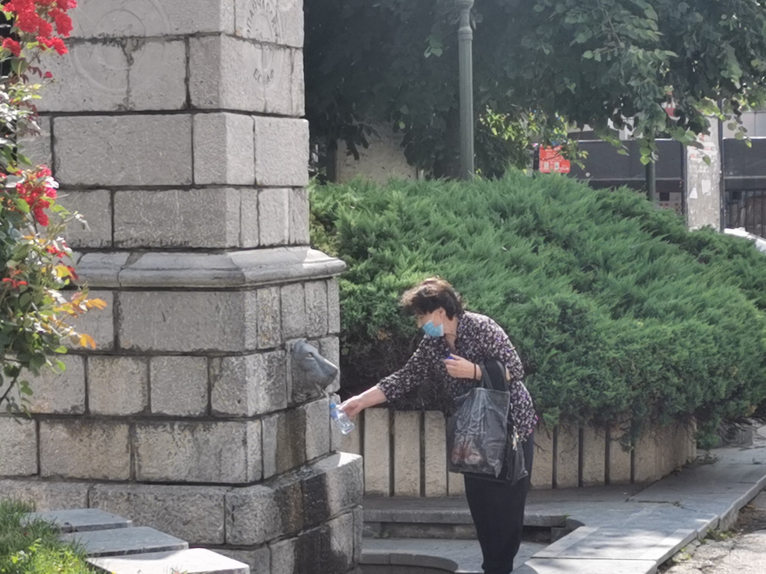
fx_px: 2124
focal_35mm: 96
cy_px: 317
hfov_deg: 20.4
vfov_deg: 15.4
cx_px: 416
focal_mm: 5.58
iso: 50
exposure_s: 1/1623
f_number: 2.4
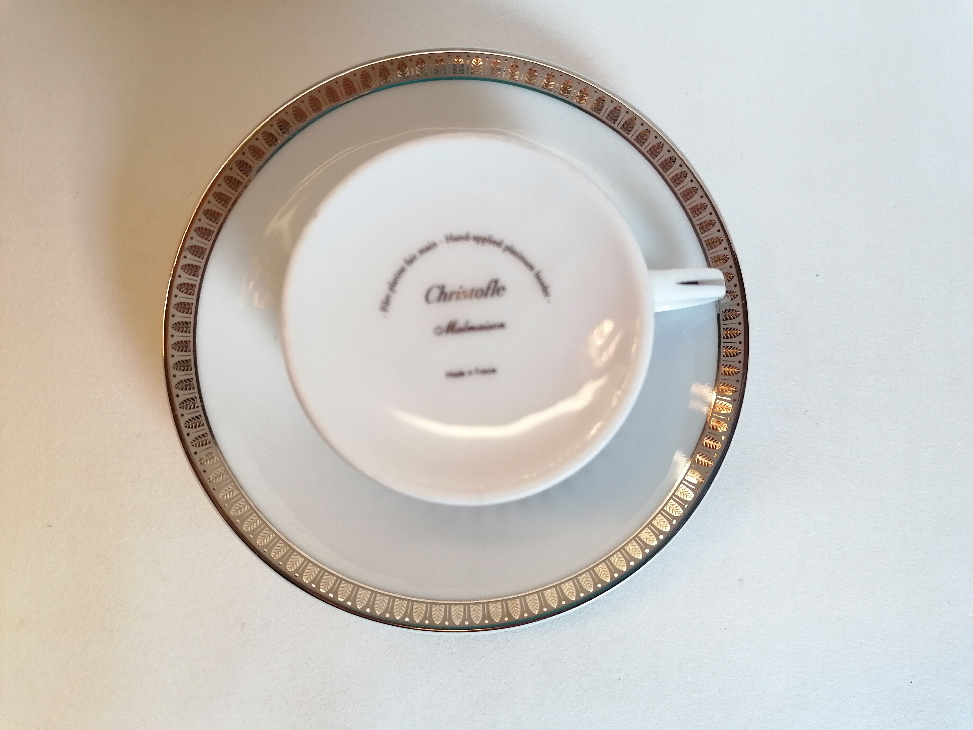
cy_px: 365
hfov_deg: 65.3
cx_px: 486
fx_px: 759
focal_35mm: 27
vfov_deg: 51.4
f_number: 1.8
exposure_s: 1/50
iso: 200
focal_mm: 4.75
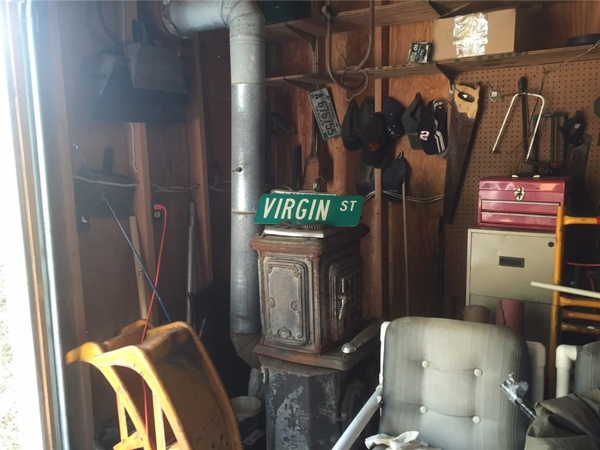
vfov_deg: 48.2
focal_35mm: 29
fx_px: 503
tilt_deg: -9.0
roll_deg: +3.1
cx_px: 300
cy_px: 225
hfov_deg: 61.7
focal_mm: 4.15
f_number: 2.2
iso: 100
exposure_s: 1/30
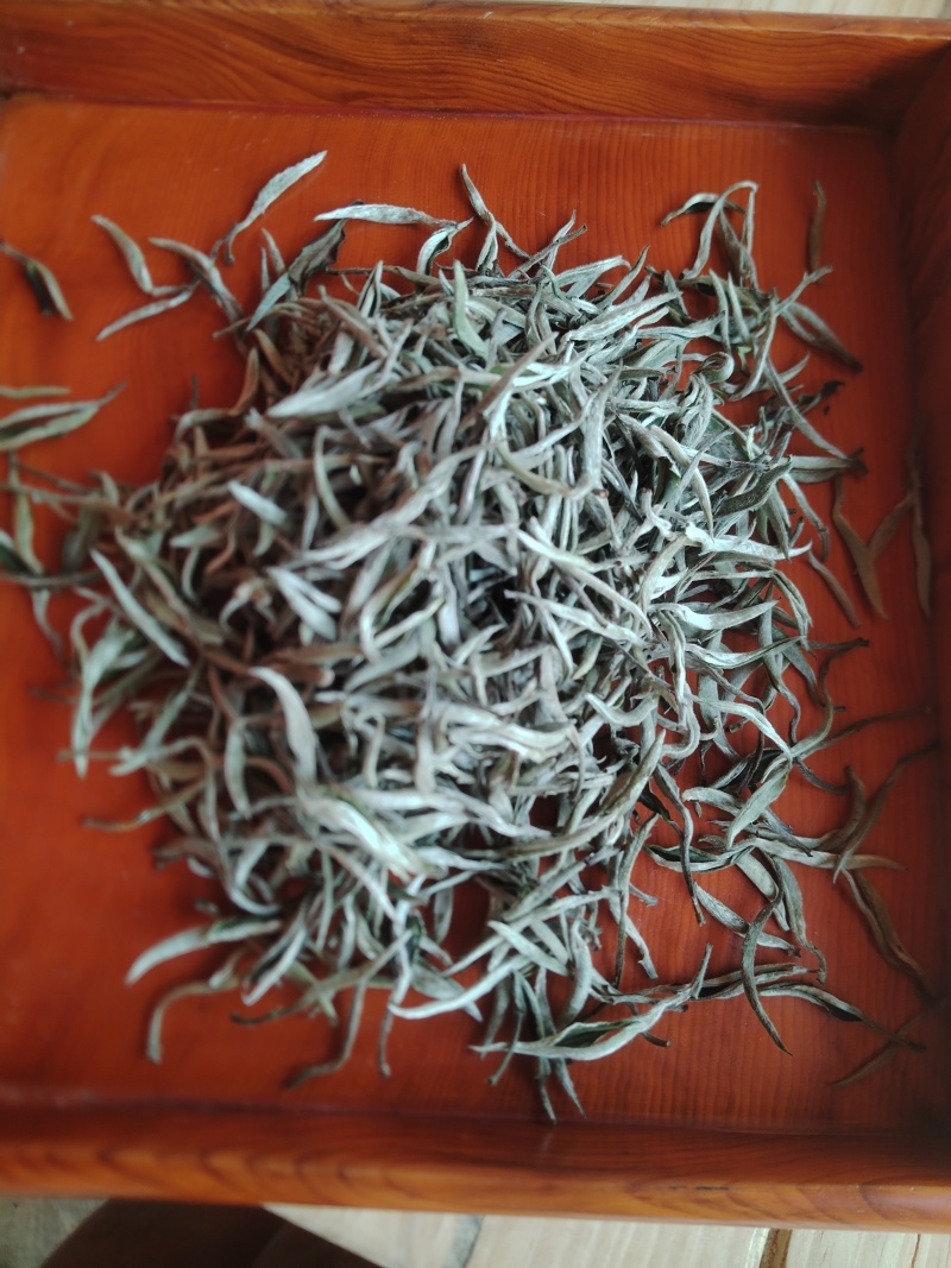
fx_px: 953
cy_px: 634
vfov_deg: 67.3
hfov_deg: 53.1
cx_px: 476
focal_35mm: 26
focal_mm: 4.25
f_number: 1.8
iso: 121
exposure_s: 1/120
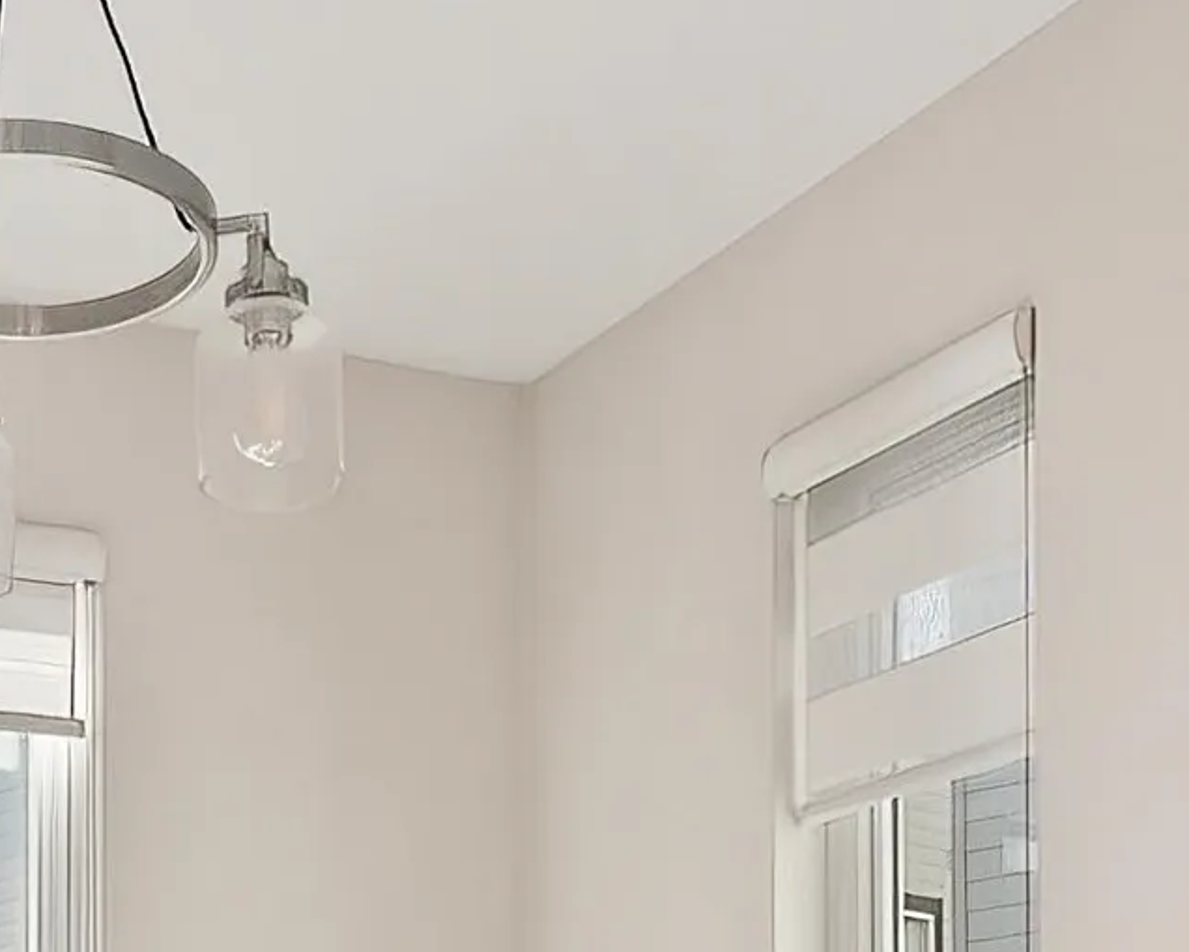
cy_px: 1401
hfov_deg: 27.3
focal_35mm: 68
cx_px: 221
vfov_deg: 19.7
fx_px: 2393
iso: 320
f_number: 9
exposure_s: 1/200
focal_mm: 10
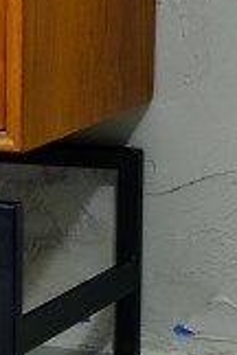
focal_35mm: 243
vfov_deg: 8.5
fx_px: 2399
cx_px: -402
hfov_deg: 5.4
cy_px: 300
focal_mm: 20.5
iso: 640
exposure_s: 1/28
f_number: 3.2
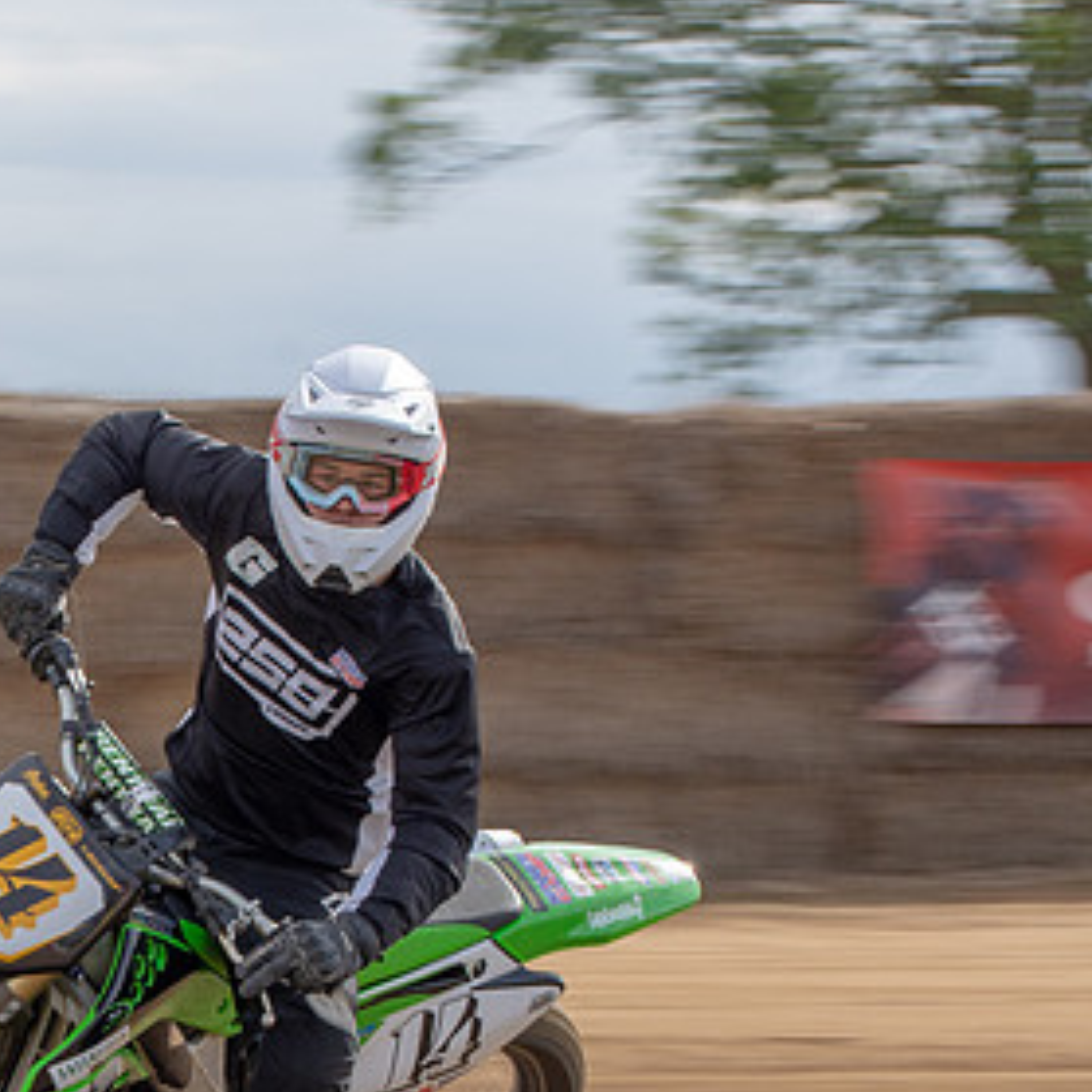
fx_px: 10707
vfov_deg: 5.8
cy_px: 901
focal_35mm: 300
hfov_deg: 5.8
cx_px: -143
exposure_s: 1/100
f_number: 13
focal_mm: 82
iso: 100
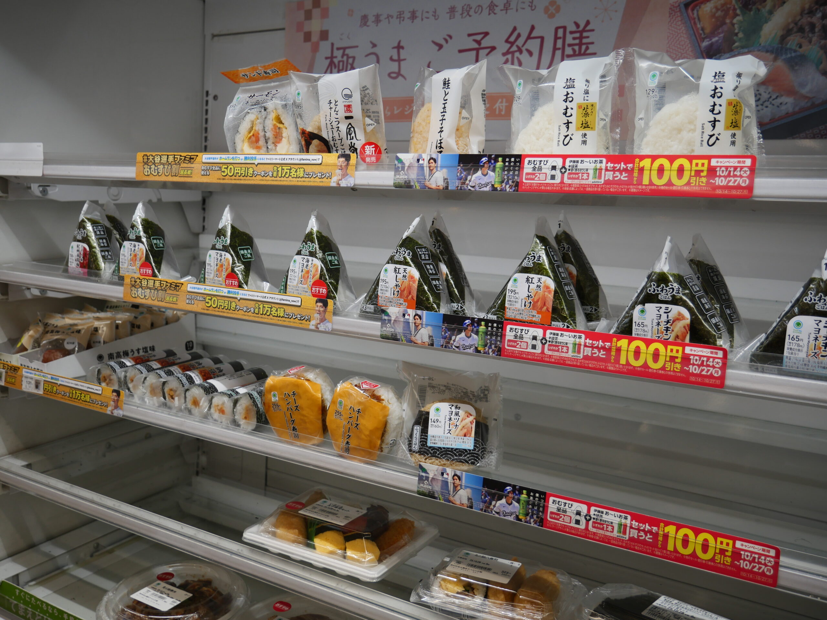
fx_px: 812
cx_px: 414
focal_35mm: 34
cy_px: 310
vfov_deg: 41.8
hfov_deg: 54.0
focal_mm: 17
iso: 200
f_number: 3.8
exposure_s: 1/100
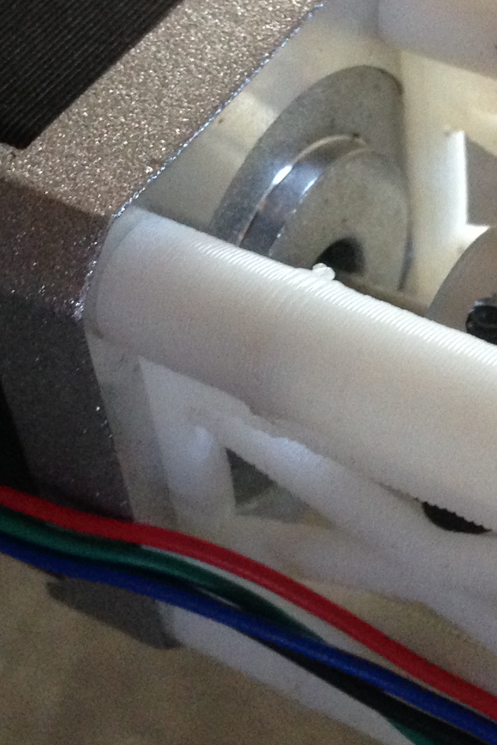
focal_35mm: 90
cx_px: 348
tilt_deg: -48.7
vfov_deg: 22.6
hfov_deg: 15.1
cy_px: 346
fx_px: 1864
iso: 250
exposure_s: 1/20
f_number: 2.4
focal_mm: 4.12
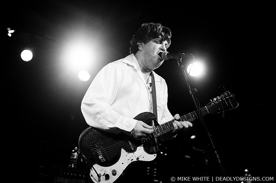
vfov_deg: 29.8
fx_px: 345
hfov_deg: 43.7
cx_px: 138
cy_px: 92
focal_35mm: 45
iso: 1000
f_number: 1.6
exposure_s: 1/200
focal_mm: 30
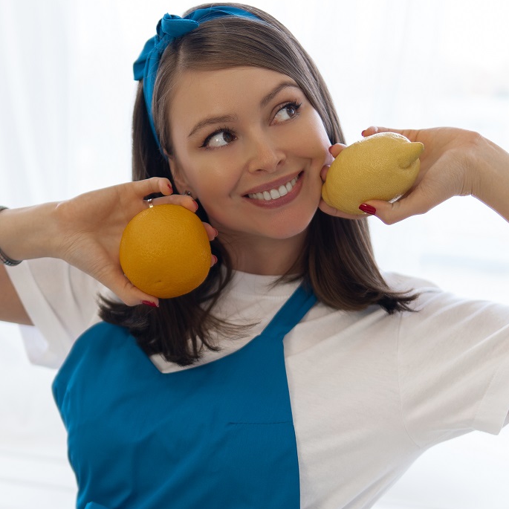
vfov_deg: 25.6
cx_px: 213
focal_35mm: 67
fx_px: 1115
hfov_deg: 25.7
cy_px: 346
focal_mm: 30
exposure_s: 1/160
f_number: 1.4
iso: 100
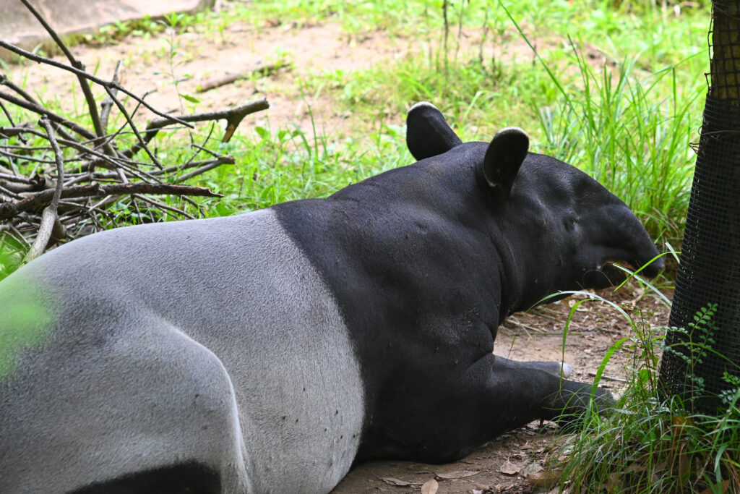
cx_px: 370
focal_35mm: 157
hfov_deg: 13.1
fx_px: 3227
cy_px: 247
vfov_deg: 8.7
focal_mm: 105
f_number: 2.5
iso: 140
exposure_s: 1/160
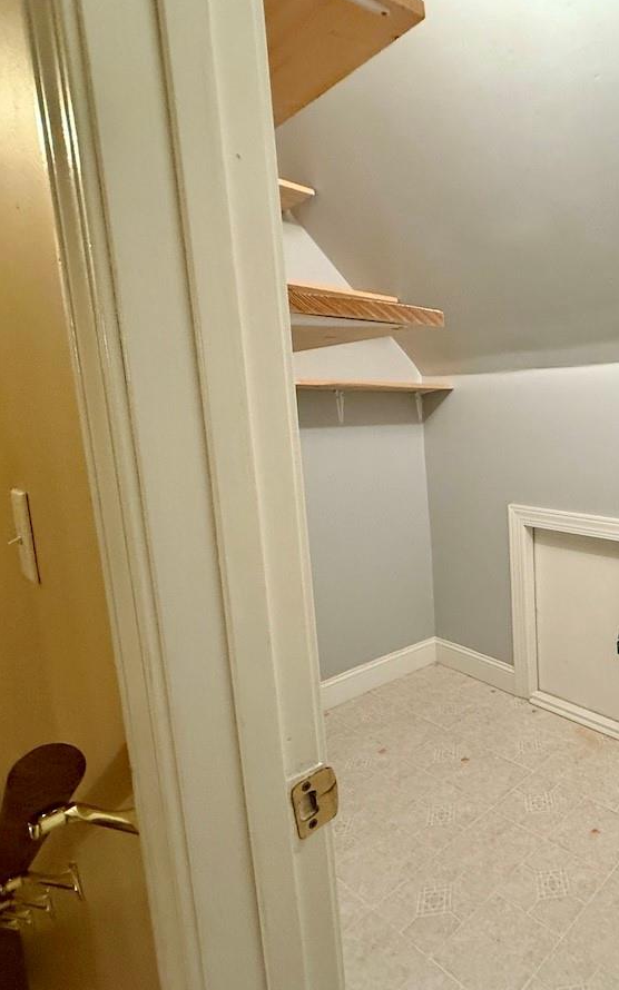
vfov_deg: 85.1
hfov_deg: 52.3
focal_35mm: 20
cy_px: 494
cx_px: 559
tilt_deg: -7.9
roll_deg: +2.0
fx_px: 540
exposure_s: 1/60
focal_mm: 2.22
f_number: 2.2
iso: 500
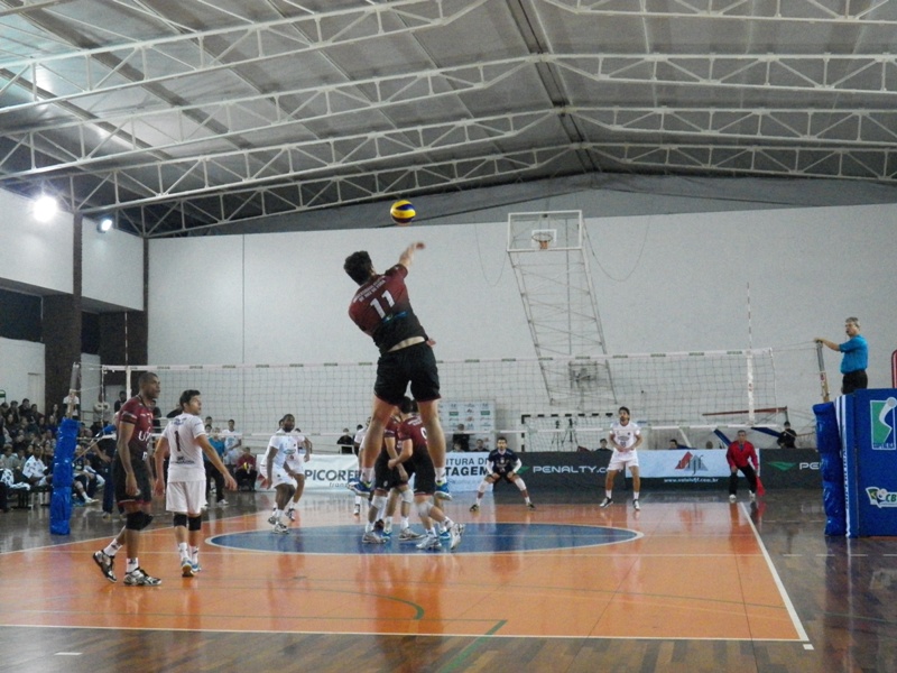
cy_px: 336
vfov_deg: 29.1
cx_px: 448
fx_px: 1296
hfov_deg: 38.2
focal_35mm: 50
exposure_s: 1/320
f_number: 3.2
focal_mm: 8.9
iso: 1600
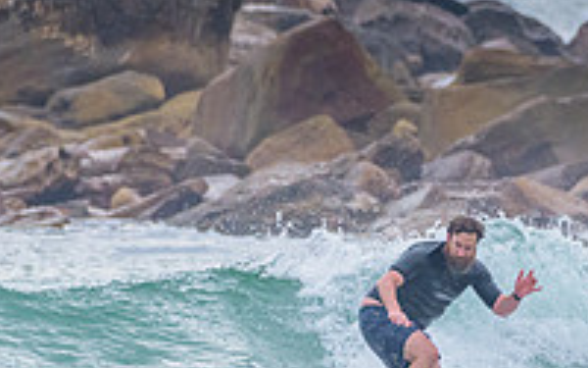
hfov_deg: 1.2
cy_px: 391
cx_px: 451
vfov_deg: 0.7
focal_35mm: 1810
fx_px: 29005
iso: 800
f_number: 7.1
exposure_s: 1/2000
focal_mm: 500
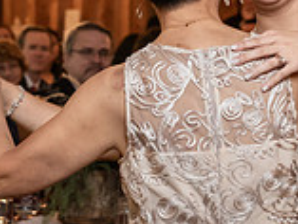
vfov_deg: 6.8
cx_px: 182
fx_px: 1887
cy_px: 119
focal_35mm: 219
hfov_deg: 9.0
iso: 2000
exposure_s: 1/100
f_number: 4
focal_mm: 54
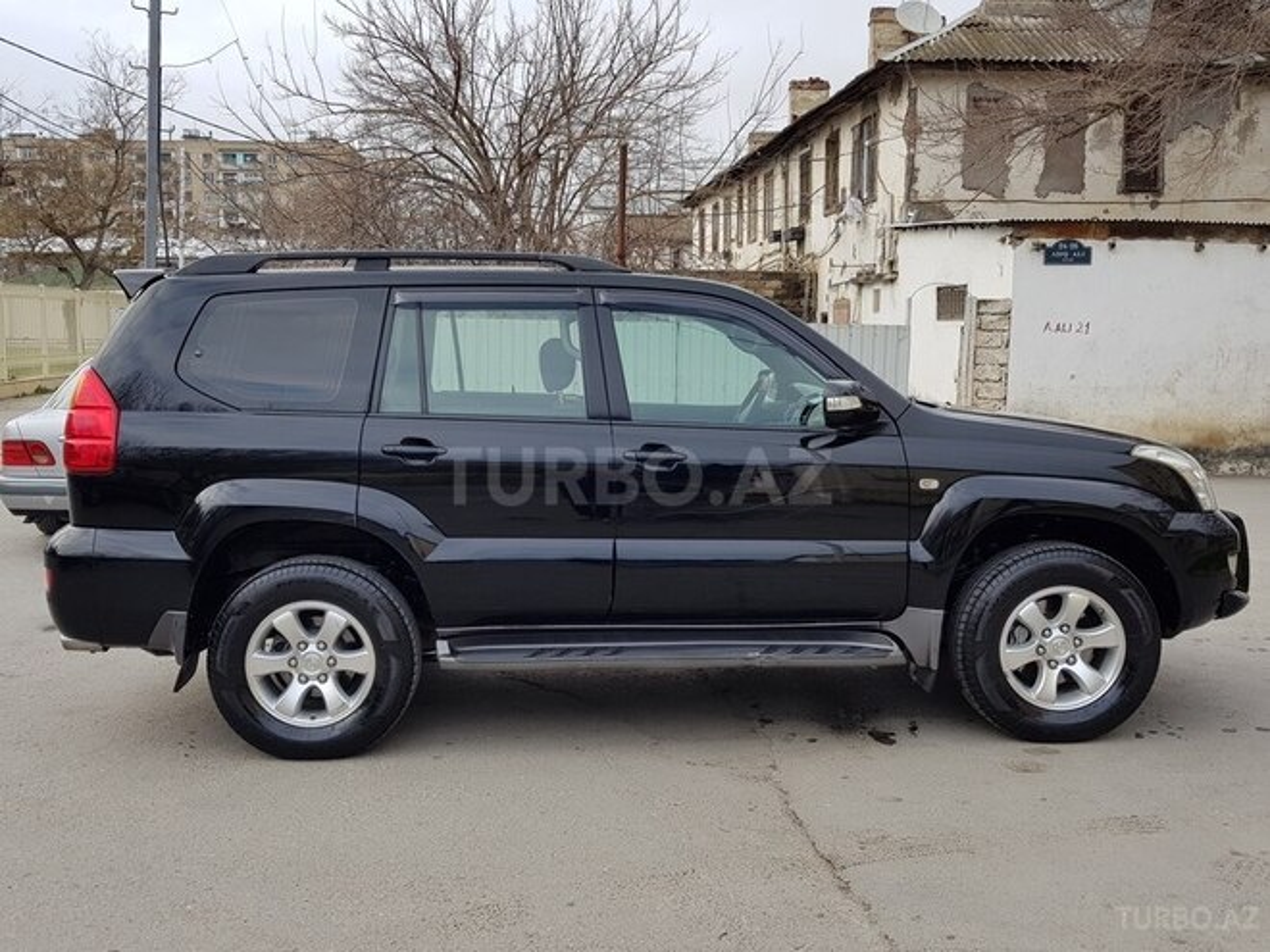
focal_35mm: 26
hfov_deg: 67.3
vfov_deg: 53.1
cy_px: 476
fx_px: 954
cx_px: 635
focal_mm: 4.2
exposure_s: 1/344
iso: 40
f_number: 1.7
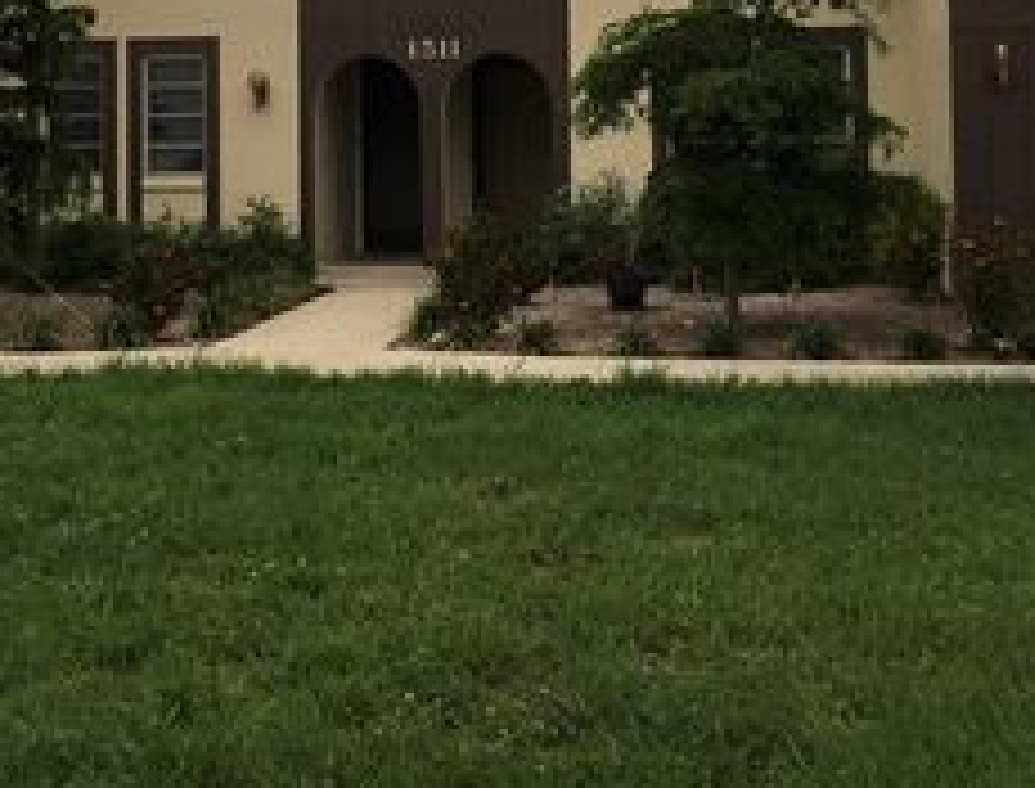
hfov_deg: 30.5
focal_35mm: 63
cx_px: 464
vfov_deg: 22.7
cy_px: 36
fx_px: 1894
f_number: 2.2
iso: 40
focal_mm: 4.15
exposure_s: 1/2137
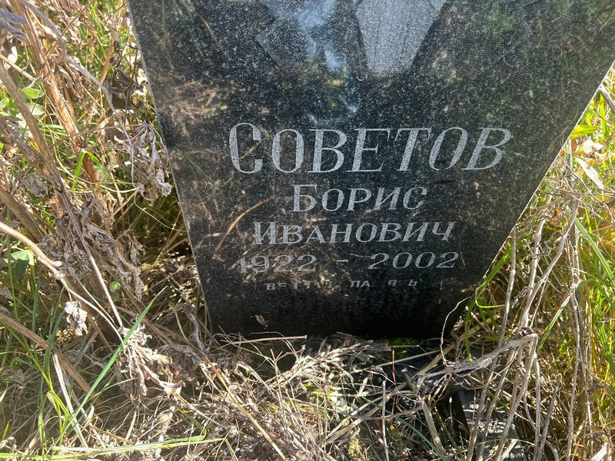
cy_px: 230
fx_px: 462
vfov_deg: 53.1
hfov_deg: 67.3
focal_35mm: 26
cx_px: 308
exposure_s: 1/191
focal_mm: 5.7
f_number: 1.5
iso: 40
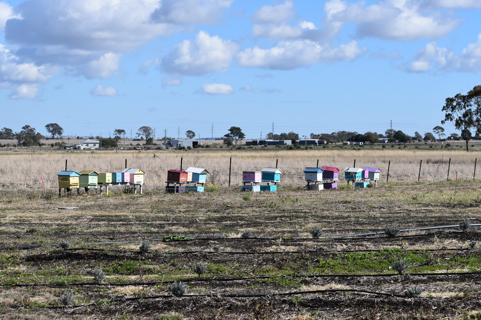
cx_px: 240
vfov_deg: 13.0
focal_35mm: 105
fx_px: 1403
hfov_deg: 19.5
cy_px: 160
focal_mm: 70
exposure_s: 1/400
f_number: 10
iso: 200
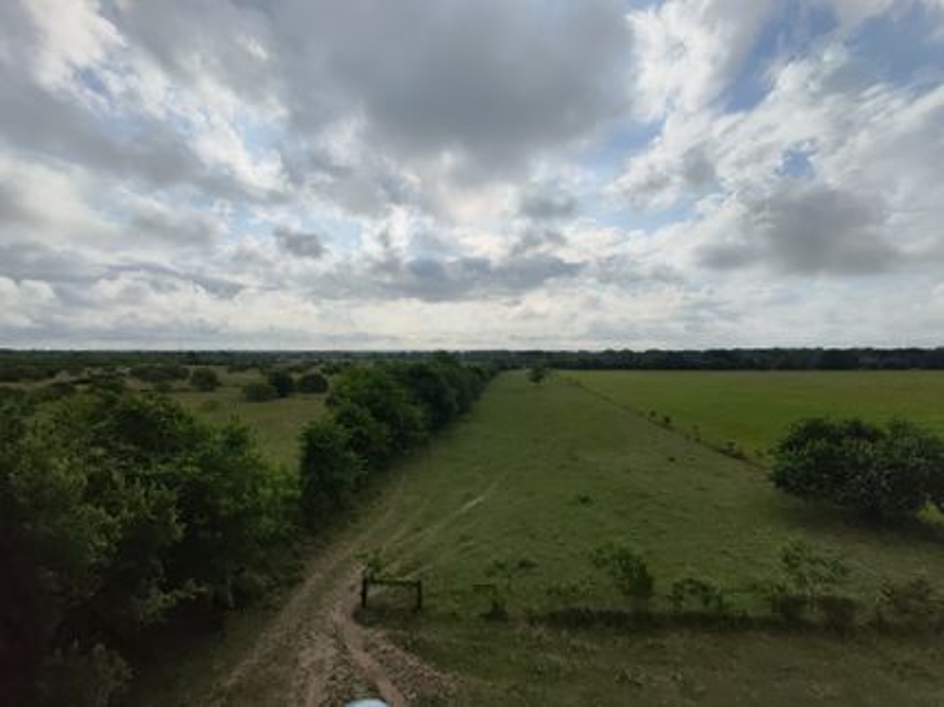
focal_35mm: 16
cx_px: 472
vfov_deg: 78.1
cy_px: 354
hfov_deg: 94.5
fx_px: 436
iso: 102
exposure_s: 1/4573
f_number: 2.55
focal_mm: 16
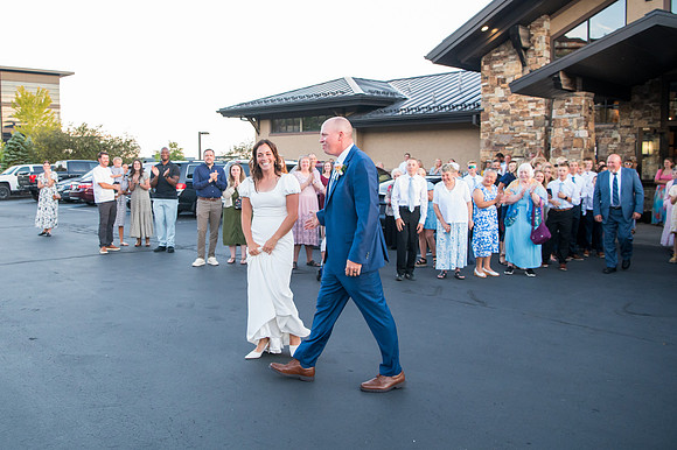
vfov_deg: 43.8
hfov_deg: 61.8
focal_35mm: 30
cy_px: 204
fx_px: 559
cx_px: 270
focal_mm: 24
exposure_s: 1/400
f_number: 5
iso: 3200
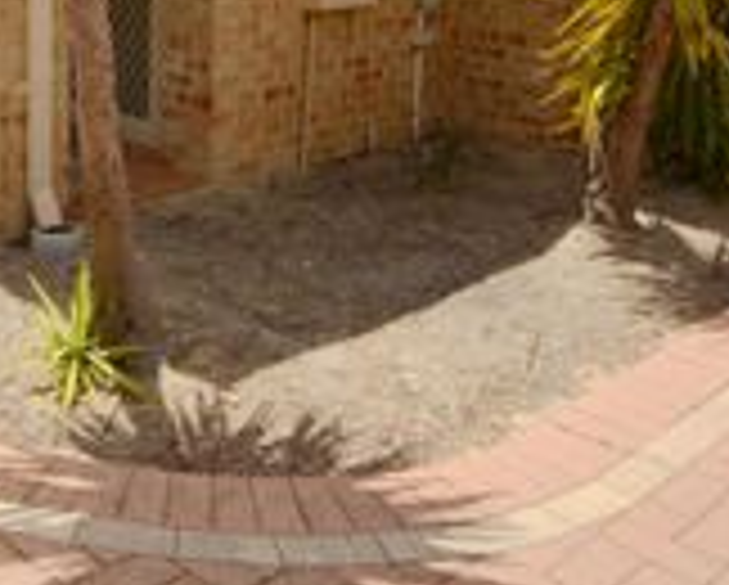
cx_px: 72
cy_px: 29
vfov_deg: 29.3
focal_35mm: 49
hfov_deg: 35.7
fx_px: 1058
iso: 200
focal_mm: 12
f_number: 22
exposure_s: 1/125
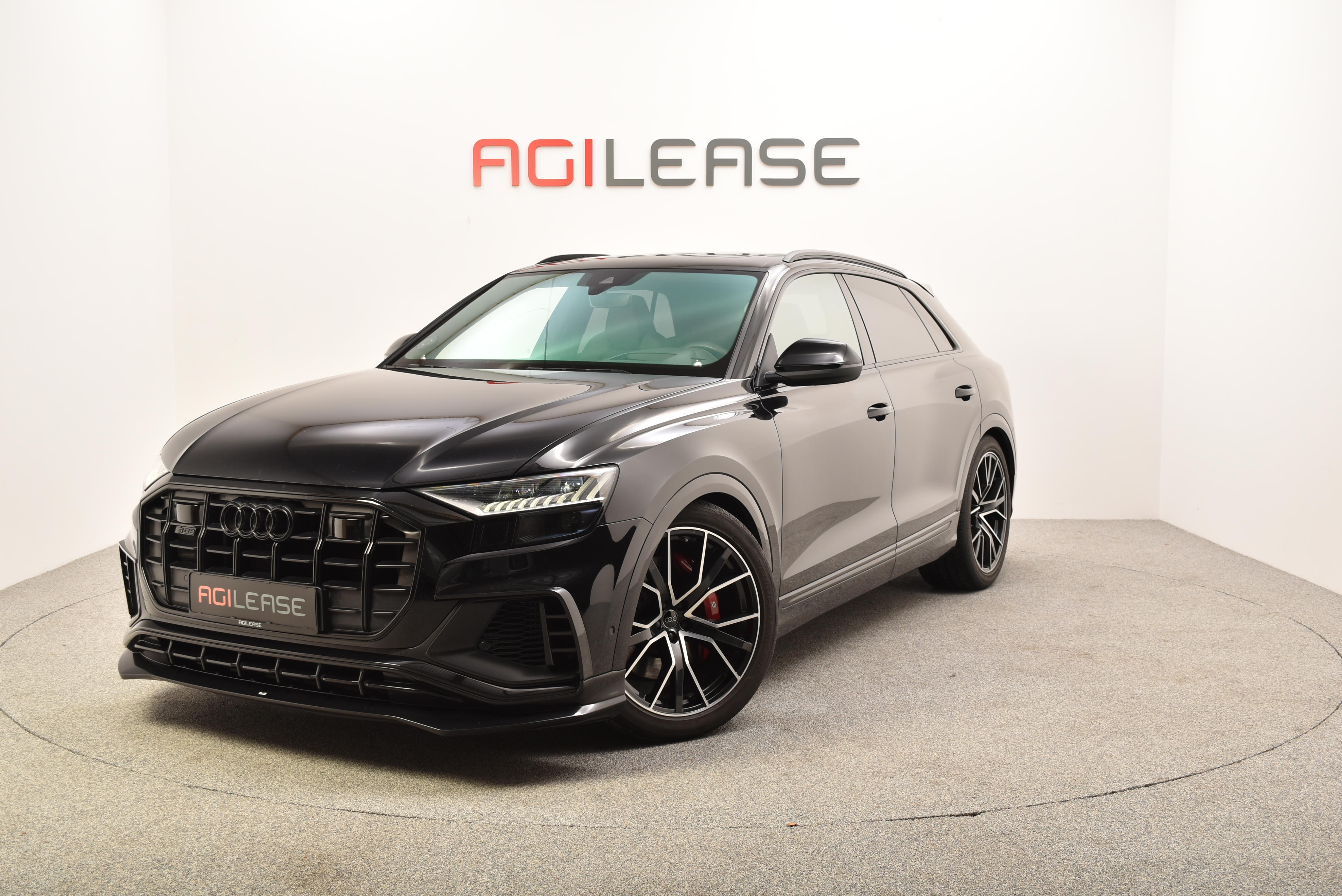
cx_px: 671
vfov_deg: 34.2
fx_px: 1454
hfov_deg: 49.5
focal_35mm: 39
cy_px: 448
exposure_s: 1/200
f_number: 7.1
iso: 100
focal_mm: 26
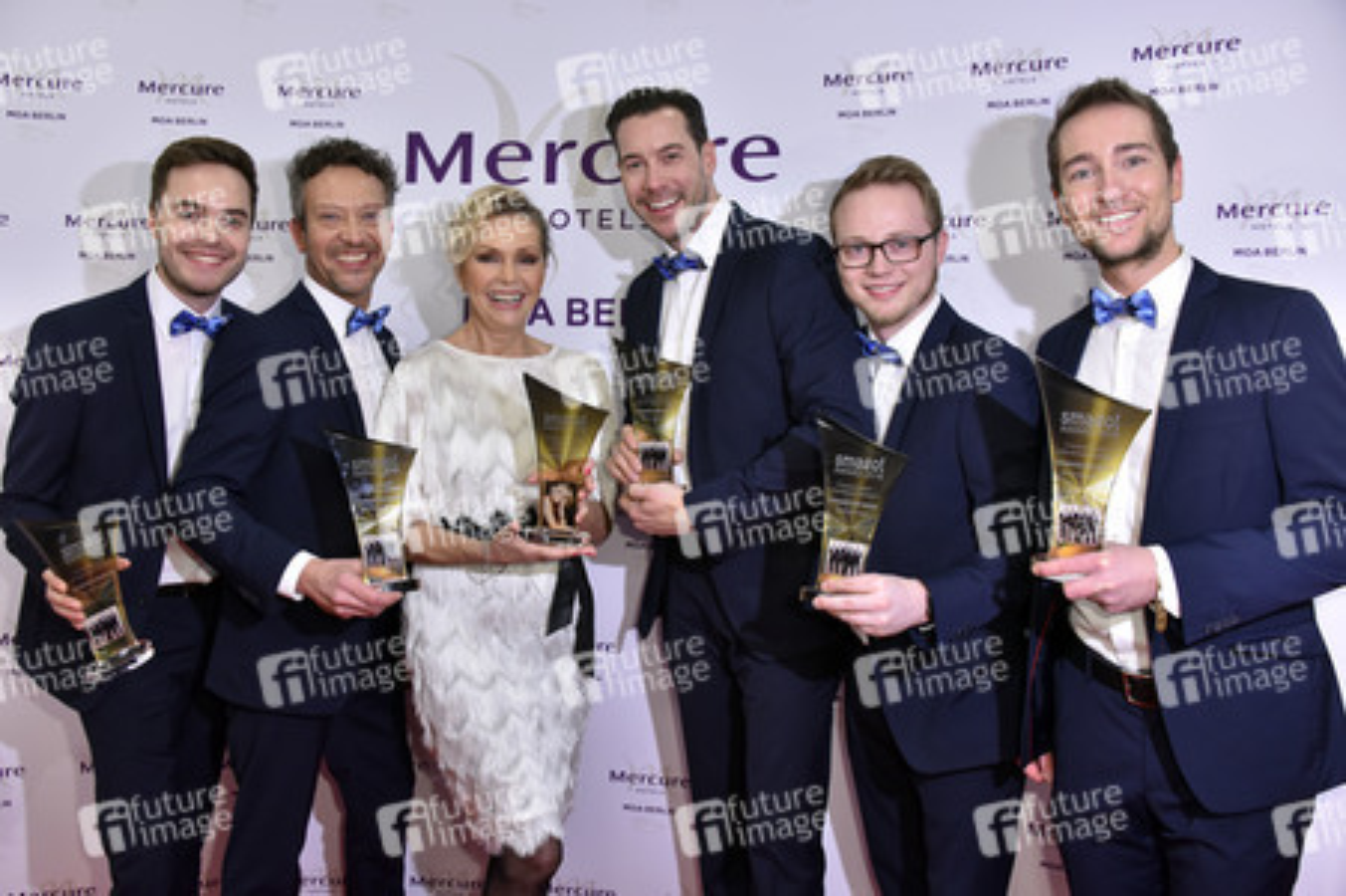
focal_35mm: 28
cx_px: 673
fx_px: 1046
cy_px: 448
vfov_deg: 46.3
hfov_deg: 65.5
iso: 1250
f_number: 5.6
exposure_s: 1/100
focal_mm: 28
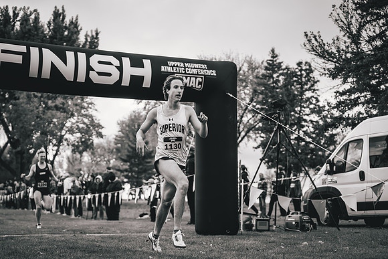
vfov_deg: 25.2
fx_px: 579
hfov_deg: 37.1
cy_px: 130
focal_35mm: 54
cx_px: 194
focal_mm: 52
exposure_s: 1/3200
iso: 200
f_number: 2
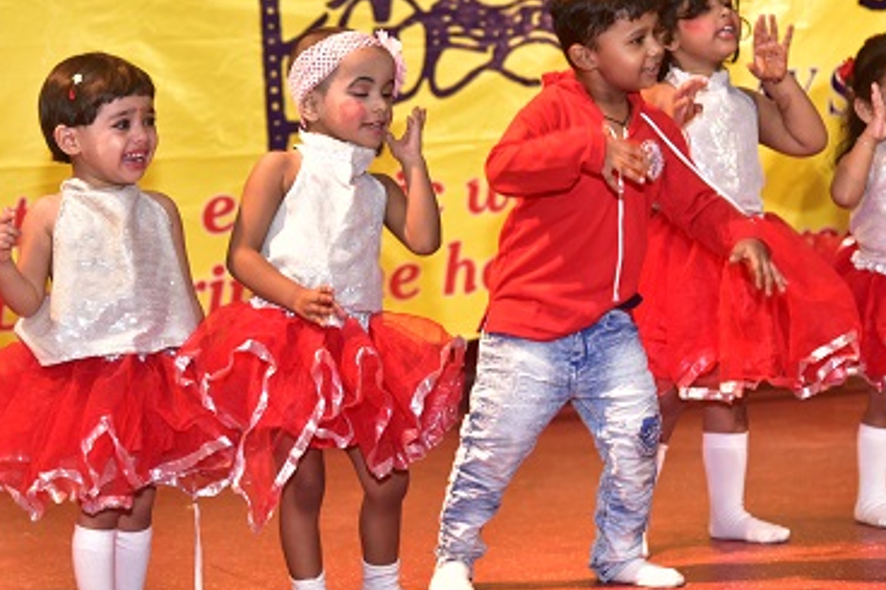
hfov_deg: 21.5
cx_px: 373
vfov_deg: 14.4
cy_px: 256
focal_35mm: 95
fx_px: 2337
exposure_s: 1/125
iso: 1250
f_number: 4
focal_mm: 70
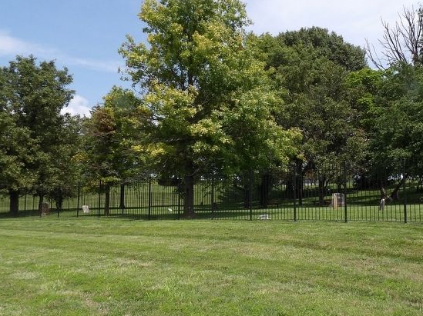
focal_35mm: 35
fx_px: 427
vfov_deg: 40.7
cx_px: 266
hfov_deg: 52.1
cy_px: 158
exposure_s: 1/533
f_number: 4.6
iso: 100
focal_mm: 4.3
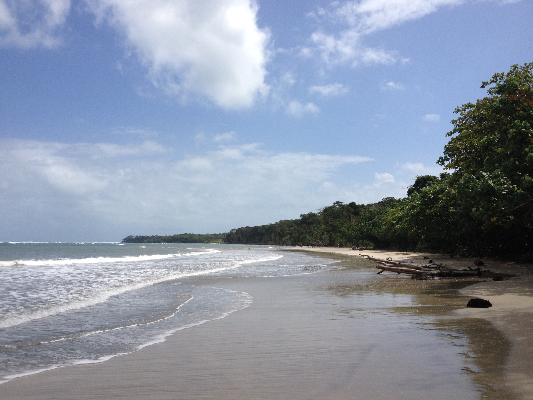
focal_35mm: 35
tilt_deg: +0.8
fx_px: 539
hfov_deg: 52.6
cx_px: 266
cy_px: 200
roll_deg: -0.2
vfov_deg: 40.7
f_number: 2.4
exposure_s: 1/3690
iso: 50
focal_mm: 4.28
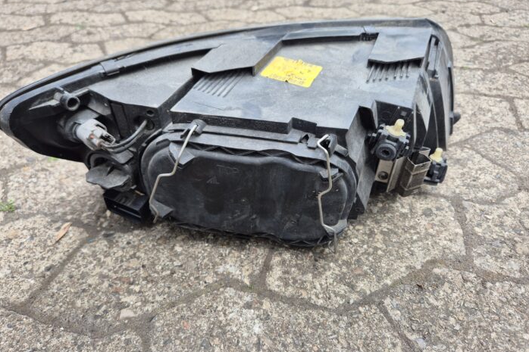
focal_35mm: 24
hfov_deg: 73.8
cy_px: 168
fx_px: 353
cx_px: 264
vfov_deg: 53.1
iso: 40
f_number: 1.8
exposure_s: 1/180
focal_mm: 5.4
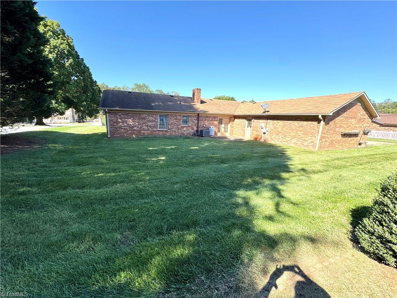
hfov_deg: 102.1
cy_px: 149
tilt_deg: -12.0
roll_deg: -2.1
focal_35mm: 14
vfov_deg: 85.7
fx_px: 161
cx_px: 198
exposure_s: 1/636
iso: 50
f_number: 2.2
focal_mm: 2.22
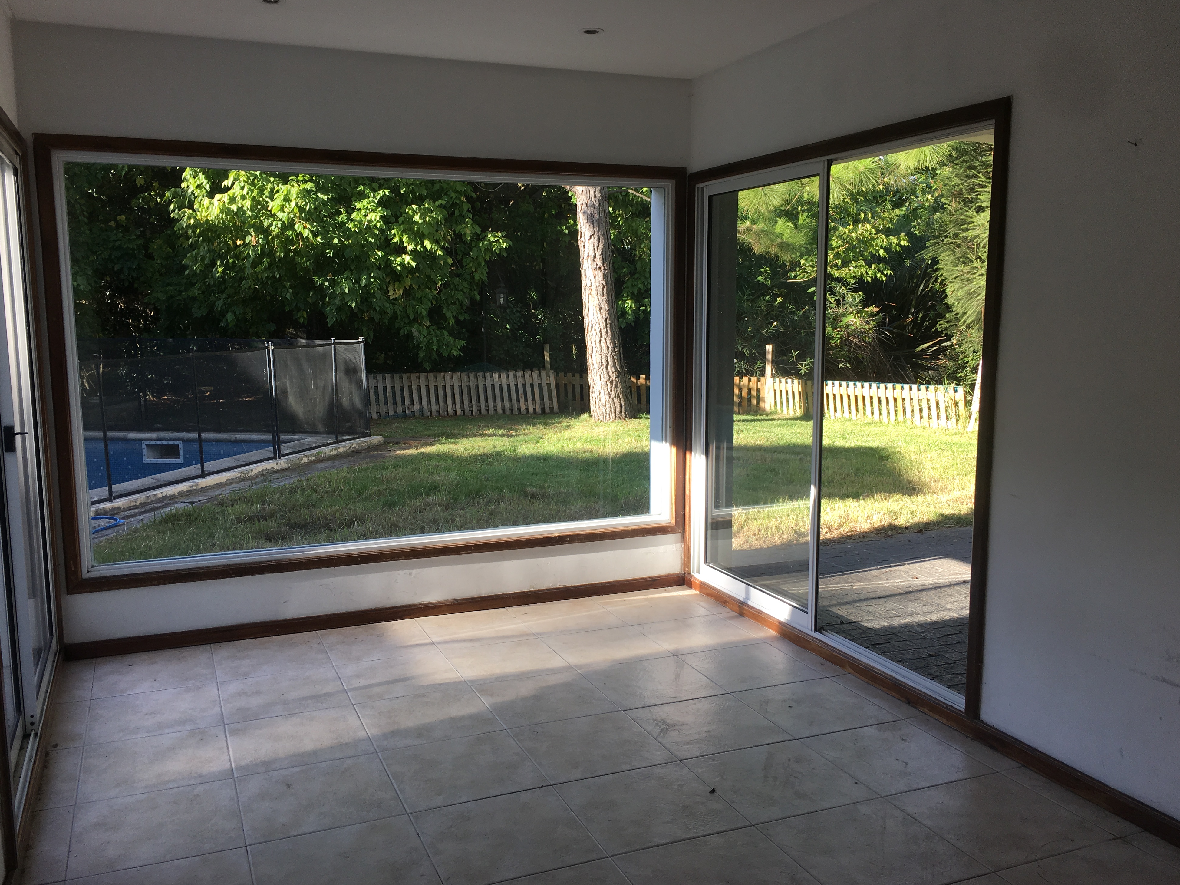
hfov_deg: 60.0
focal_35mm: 30
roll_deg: +1.0
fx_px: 1023
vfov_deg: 46.8
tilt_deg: -6.9
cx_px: 582
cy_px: 451
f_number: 2.2
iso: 25
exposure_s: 1/227
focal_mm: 4.15
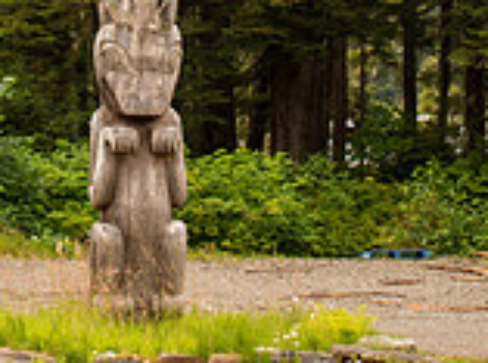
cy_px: -199
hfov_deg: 10.0
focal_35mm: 199
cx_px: 165
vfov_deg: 7.3
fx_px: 2799
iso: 200
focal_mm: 72
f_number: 2.8
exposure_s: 1/500
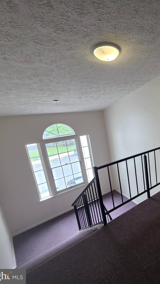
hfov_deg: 45.9
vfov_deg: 89.6
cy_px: 141
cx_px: 170
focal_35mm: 19
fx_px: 143
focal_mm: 2.2
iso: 320
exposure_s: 1/60
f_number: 1.9
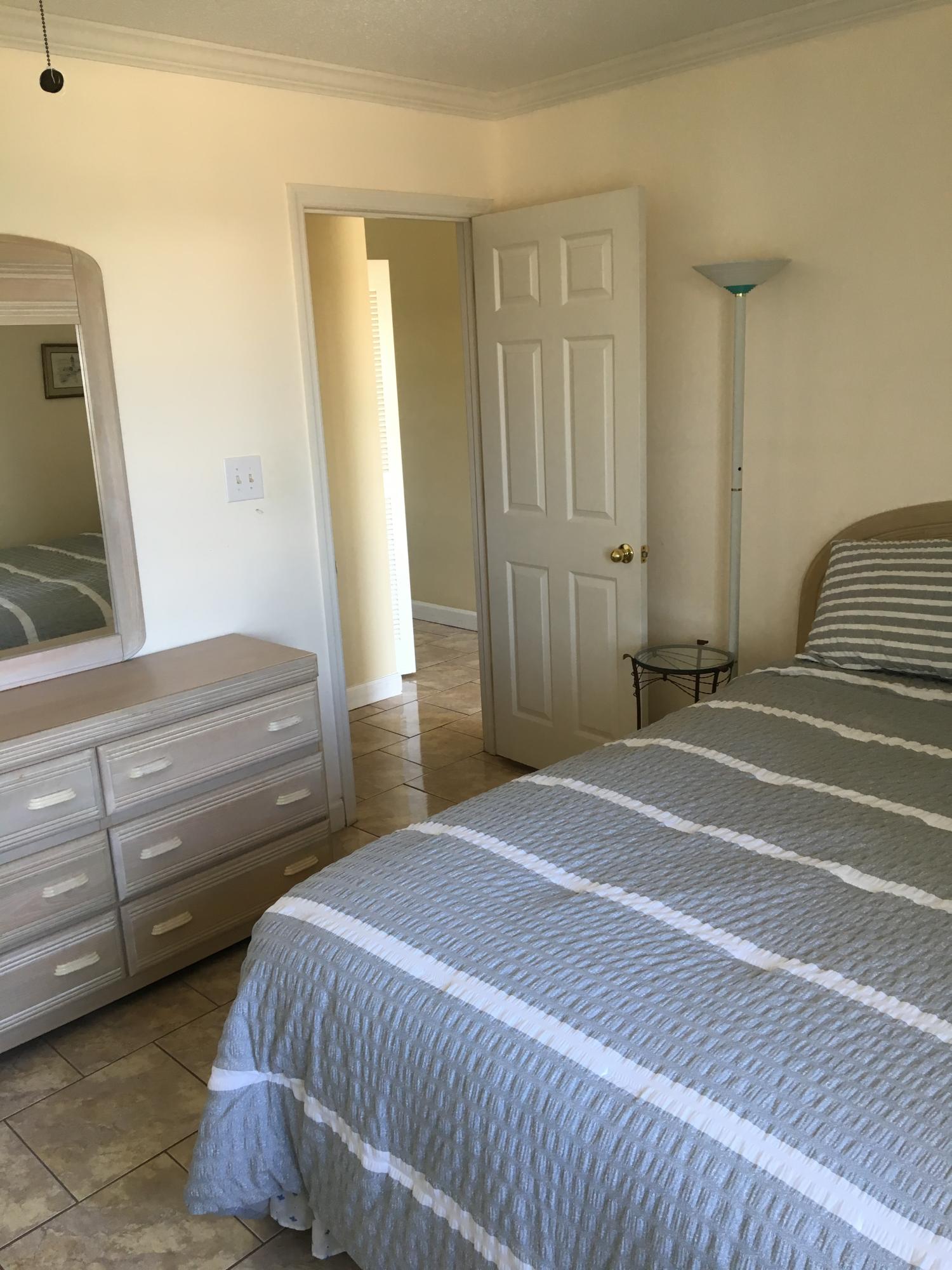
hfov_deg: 48.2
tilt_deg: -13.9
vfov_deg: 61.7
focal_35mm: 29
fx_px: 1063
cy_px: 635
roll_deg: +1.7
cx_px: 476
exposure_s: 1/30
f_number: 2.2
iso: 50
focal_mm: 4.15
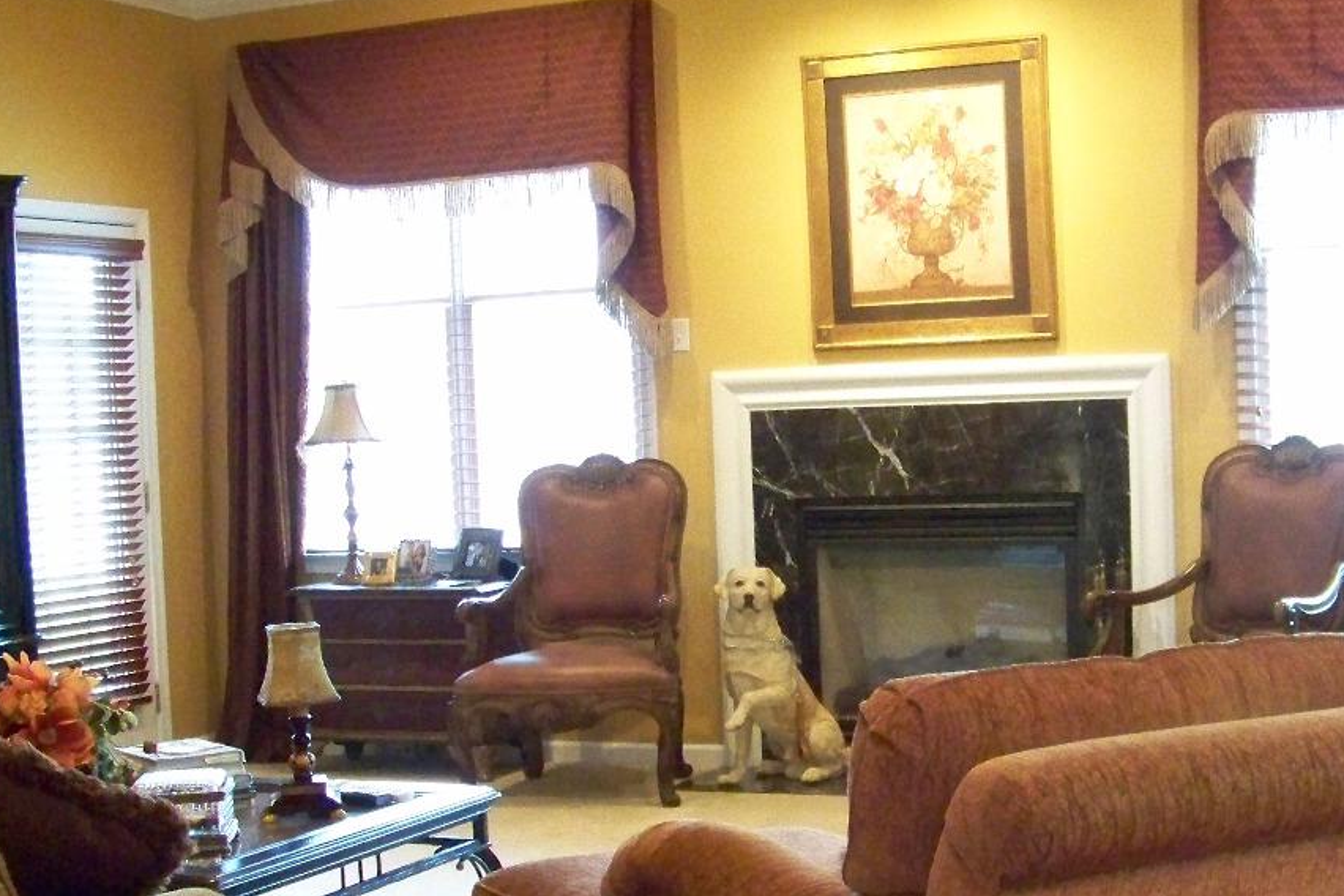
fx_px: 2165
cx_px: 740
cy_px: 614
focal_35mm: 58
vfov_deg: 23.3
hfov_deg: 34.5
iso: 800
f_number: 2.8
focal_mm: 5.85
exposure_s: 1/30
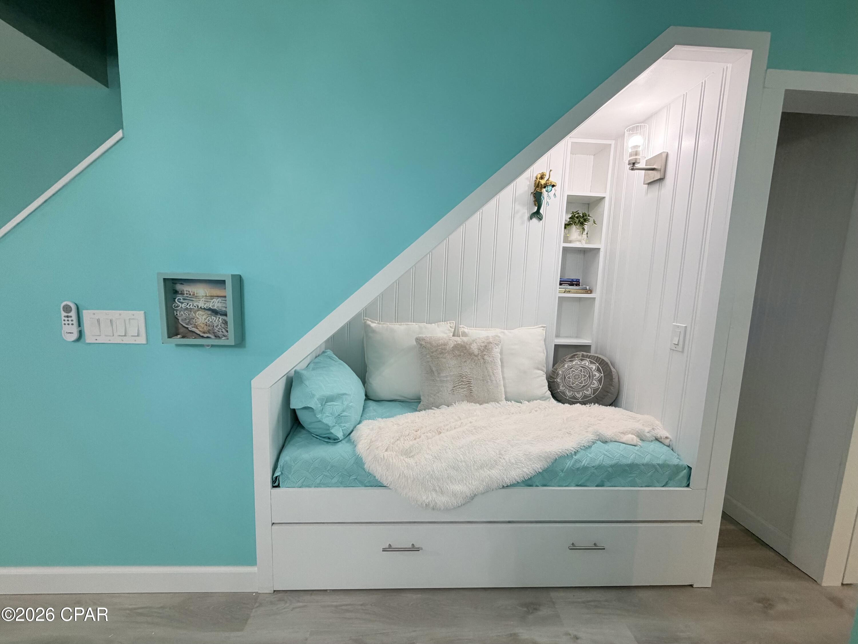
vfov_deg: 85.7
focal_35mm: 14
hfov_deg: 102.1
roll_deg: -1.6
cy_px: 322
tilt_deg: -7.4
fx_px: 347
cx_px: 429
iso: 200
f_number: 2.2
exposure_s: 1/60
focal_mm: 2.22
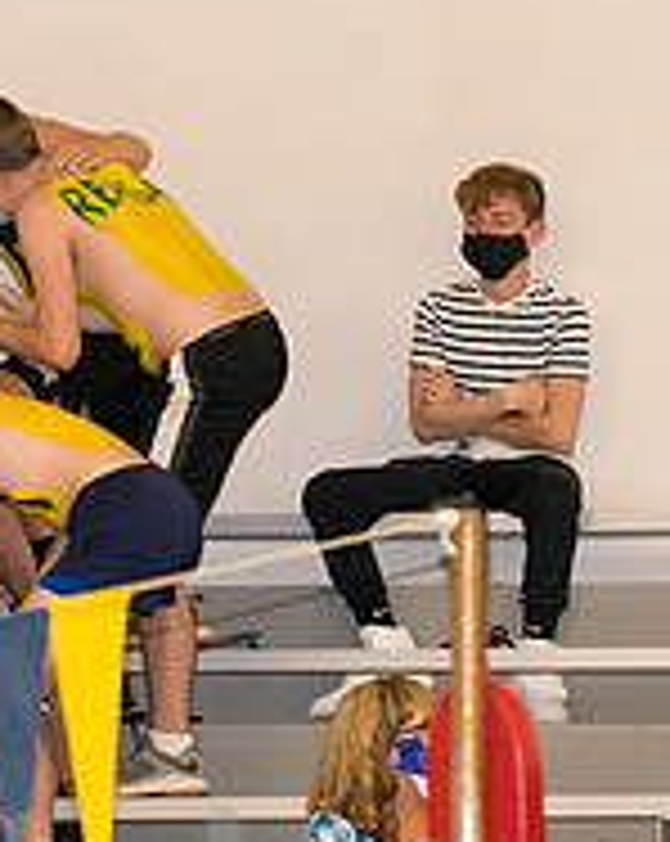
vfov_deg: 3.3
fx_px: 14486
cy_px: 335
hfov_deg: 2.6
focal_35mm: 583
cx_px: -292
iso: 2500
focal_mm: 200
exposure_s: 1/250
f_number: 5.6
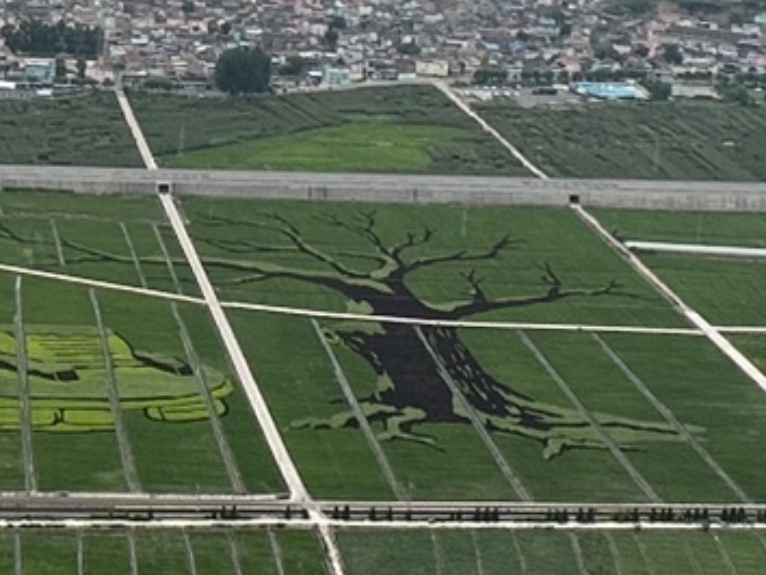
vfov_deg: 17.3
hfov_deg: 23.3
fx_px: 1749
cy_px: -214
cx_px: -67
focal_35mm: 79
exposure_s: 1/2092
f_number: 2.2
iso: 50
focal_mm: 2.22
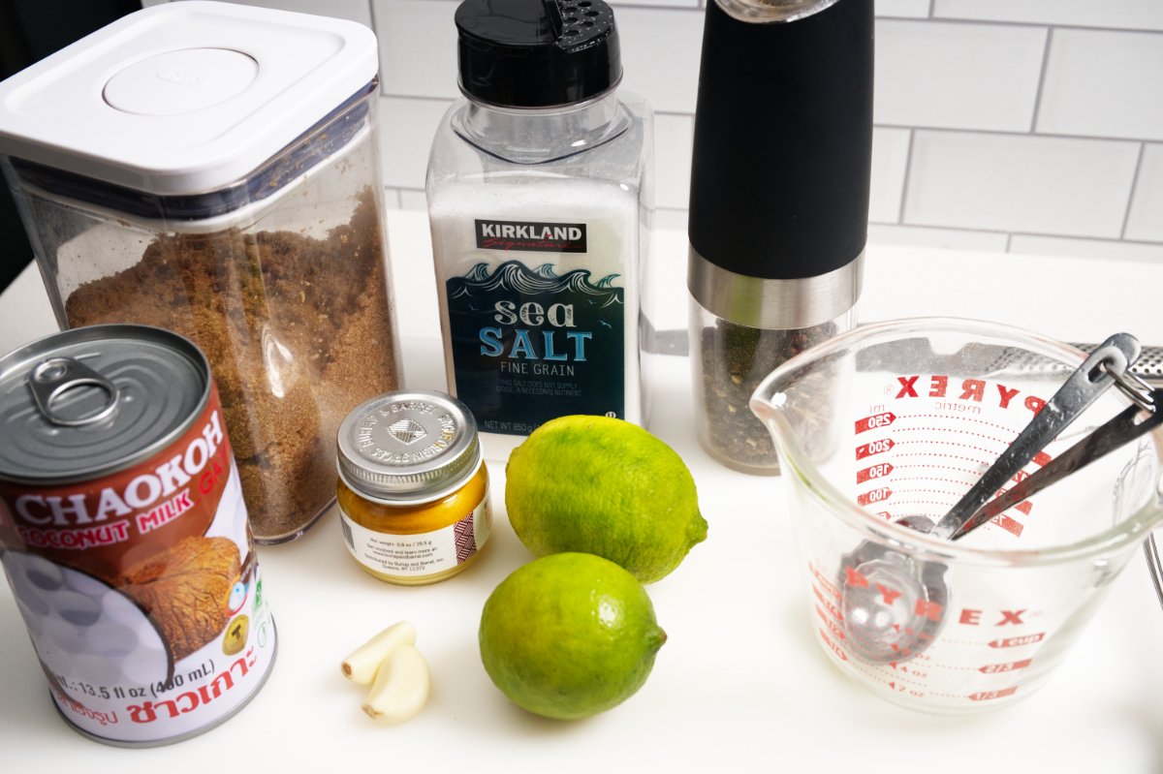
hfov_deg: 45.4
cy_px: 387
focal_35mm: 43
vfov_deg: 31.2
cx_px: 582
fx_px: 1388
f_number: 8
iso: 1000
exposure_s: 1/1000
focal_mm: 43
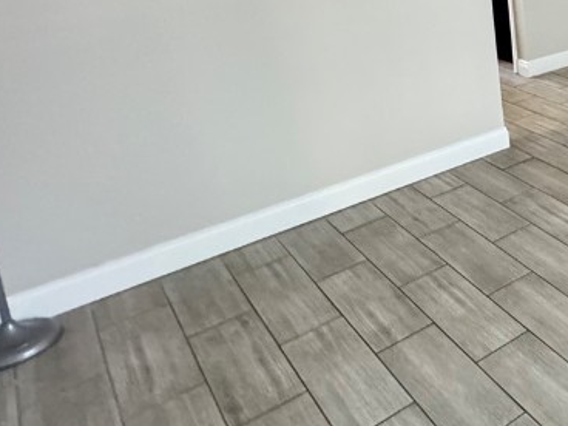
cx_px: 719
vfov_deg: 34.2
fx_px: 640
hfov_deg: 35.0
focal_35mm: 39
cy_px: 22
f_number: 2.2
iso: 1250
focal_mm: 2.22
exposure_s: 1/40
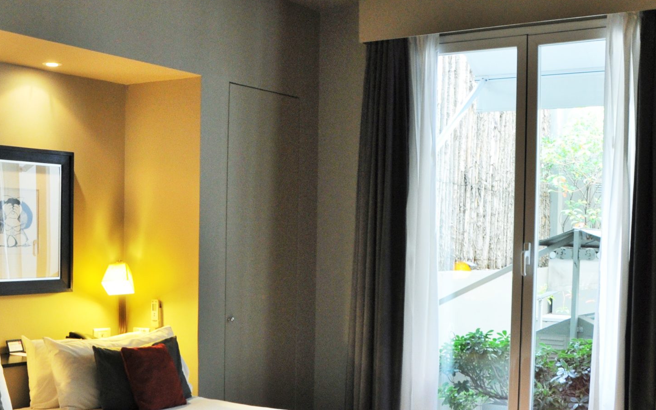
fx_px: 876
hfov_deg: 41.0
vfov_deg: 26.2
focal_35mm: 49
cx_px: 312
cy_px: 272
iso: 400
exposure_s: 1/30
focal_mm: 18
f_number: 5.6
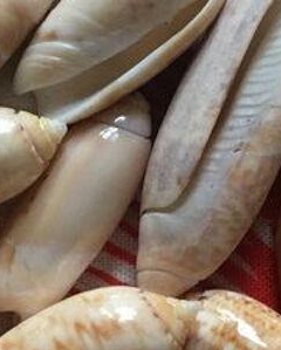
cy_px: 424
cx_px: 87
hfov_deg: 12.2
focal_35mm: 126
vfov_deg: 14.7
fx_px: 1307
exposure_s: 1/33
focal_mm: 4.15
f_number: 2.2
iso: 50
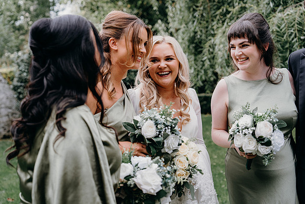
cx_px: 152
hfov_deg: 36.9
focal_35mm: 54
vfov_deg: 25.1
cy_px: 102
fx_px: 458
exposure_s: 1/200
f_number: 3.5
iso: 125
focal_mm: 54
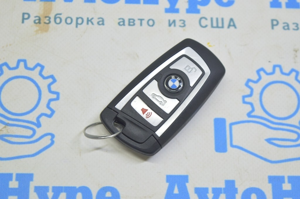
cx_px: 150
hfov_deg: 28.1
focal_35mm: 72
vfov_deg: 18.9
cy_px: 100
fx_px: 600
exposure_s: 1/20
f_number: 5.6
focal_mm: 48
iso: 400
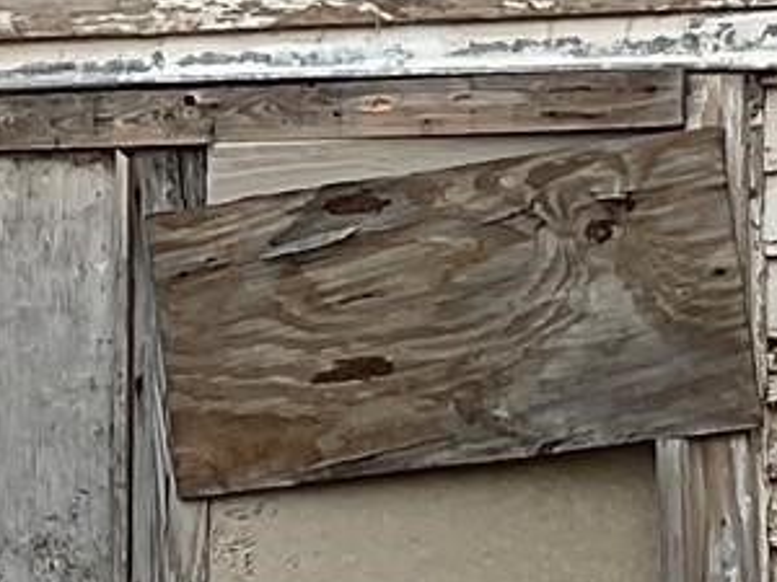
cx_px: -176
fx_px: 4444
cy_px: -8
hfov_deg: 9.8
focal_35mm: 198
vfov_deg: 7.5
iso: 20
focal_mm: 3
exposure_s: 1/122
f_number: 1.8
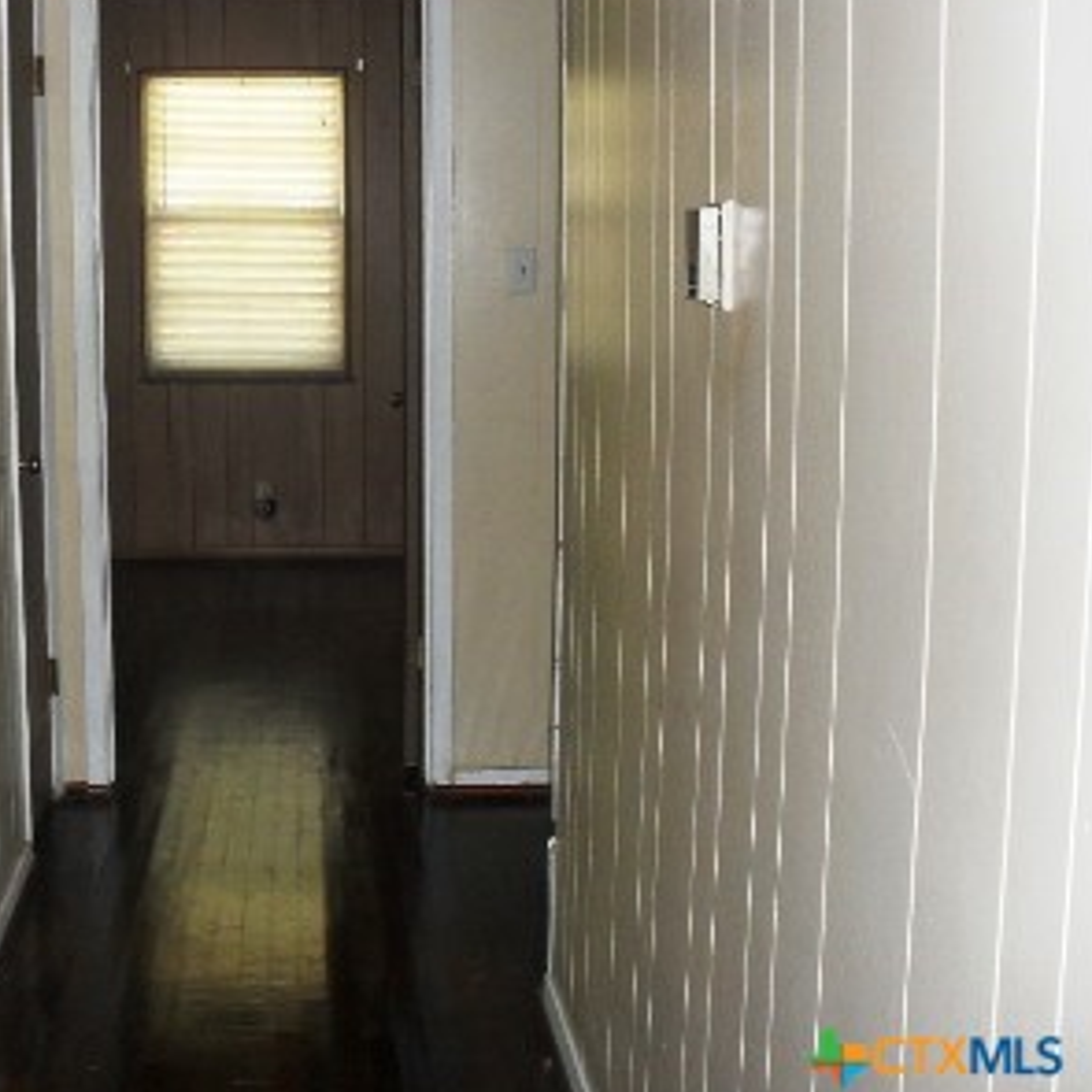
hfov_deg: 35.3
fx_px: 1677
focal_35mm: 47
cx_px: 285
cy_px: 511
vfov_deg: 36.0
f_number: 3.2
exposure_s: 1/45
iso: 200
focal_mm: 6.3
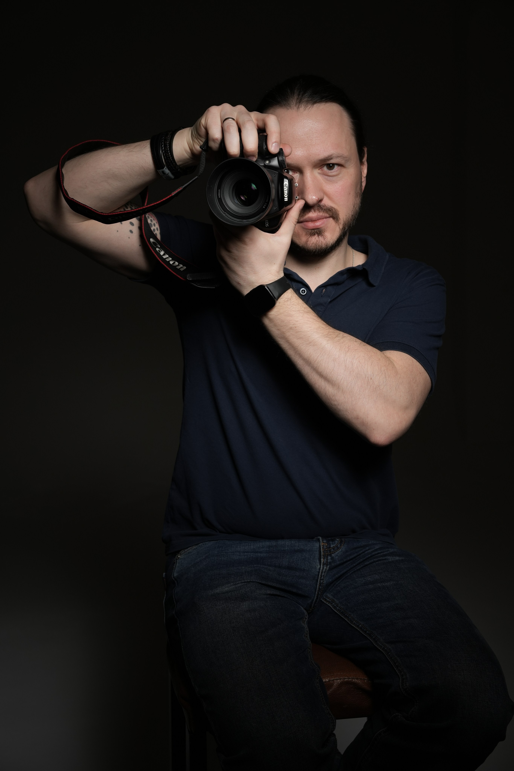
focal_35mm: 50
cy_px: 386
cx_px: 257
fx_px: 1075
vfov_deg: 39.5
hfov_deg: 26.9
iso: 200
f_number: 6.3
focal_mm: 50.2
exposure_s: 1/160
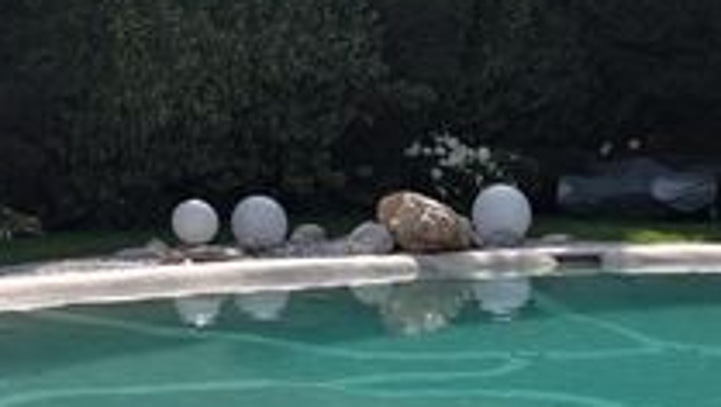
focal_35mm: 90
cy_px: 507
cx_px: 621
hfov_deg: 23.2
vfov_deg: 13.1
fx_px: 1722
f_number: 1.6
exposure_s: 1/2404
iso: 50
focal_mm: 3.95
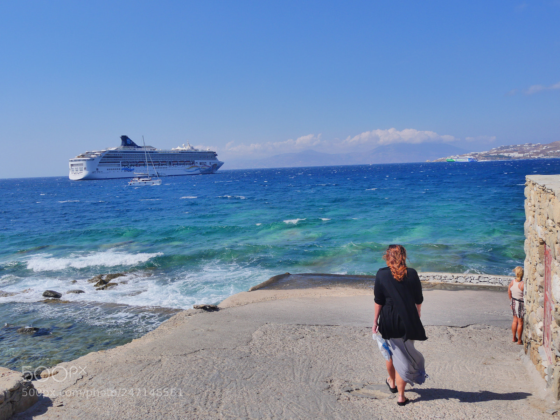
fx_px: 485
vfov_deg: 46.8
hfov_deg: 60.0
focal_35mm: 30
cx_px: 280
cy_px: 210
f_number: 9
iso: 800
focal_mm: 15
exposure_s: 1/640
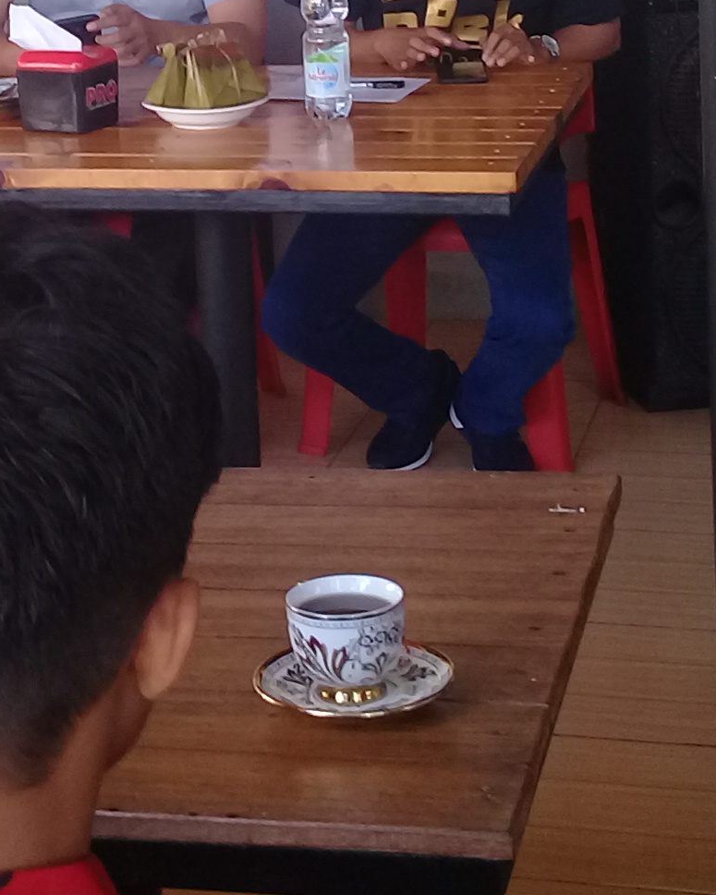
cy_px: 0
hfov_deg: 15.0
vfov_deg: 18.3
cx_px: 156
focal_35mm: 102
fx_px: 2701
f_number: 2.2
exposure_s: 1/50
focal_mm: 3.3
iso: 64
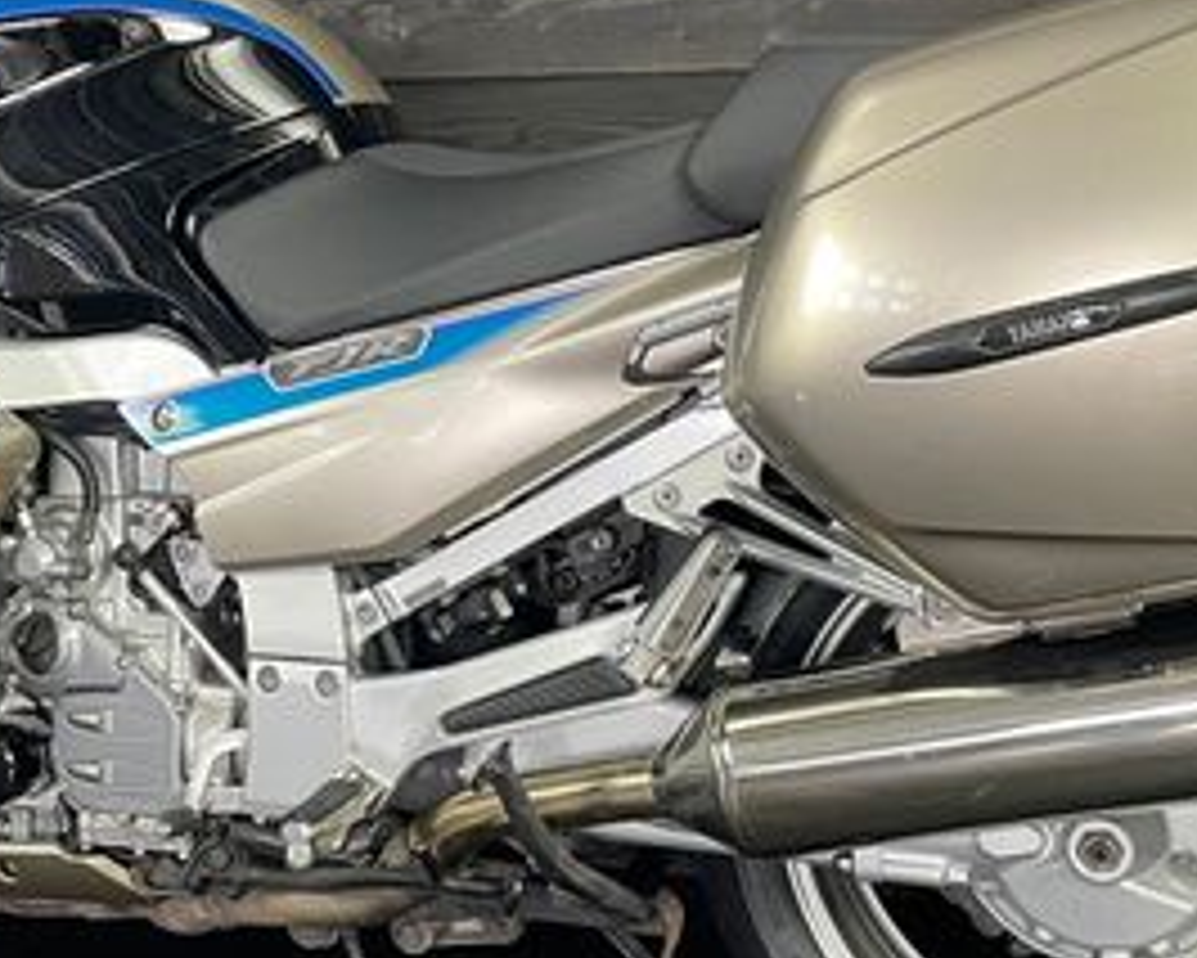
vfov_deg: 24.9
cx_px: 364
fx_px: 2162
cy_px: 364
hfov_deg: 30.6
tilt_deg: -3.1
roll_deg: +0.5
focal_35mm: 61
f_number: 1.6
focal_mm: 4.2
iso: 160
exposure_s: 1/50
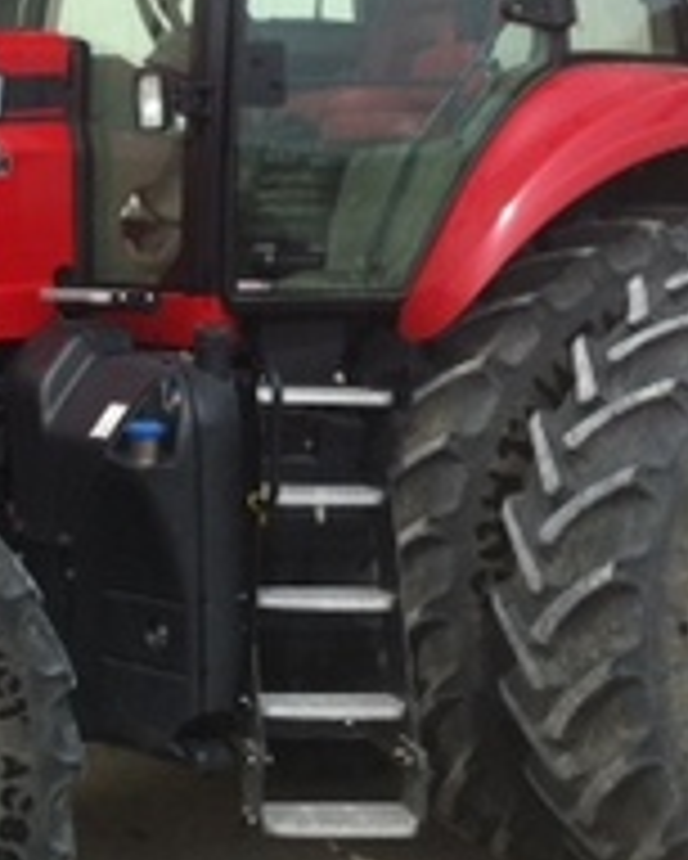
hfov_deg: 15.5
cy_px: 365
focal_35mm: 97
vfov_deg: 19.7
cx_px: -22
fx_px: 2467
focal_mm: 3.85
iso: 80
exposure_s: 1/887
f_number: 2.8
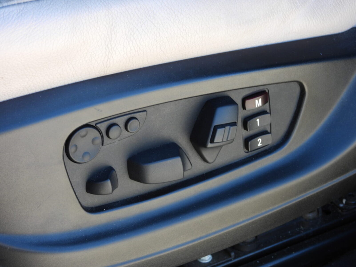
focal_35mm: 135
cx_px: 178
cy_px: 134
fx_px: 1389
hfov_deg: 14.6
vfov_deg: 11.0
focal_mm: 24.3
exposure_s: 1/60
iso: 100
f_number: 4
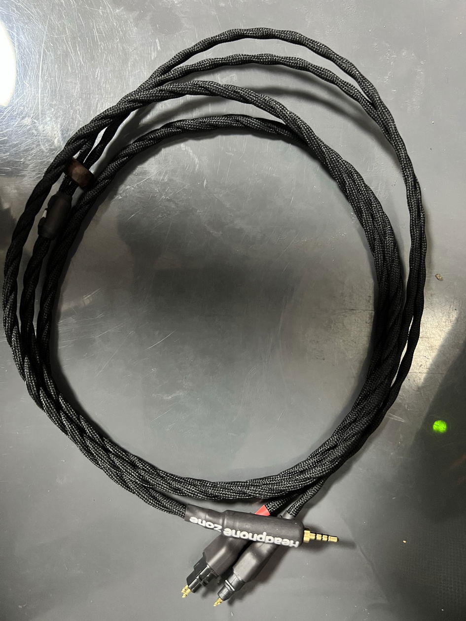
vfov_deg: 67.3
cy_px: 310
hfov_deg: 53.1
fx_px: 467
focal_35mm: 26
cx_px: 233
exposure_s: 1/25
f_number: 1.5
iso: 500
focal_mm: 5.7
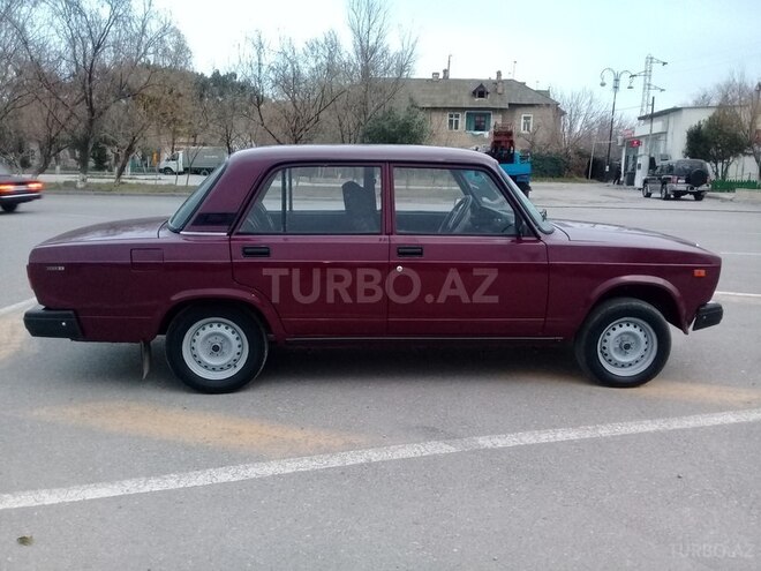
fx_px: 682
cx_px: 380
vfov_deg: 45.4
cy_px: 286
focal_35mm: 31
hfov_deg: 58.4
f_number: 2.2
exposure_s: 1/33
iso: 160
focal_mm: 3.3
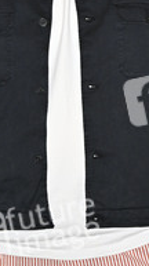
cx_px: 69
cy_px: 25
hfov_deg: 7.4
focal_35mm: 163
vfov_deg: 13.1
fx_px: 1149
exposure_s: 1/250
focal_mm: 75
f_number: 5.6
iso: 2500
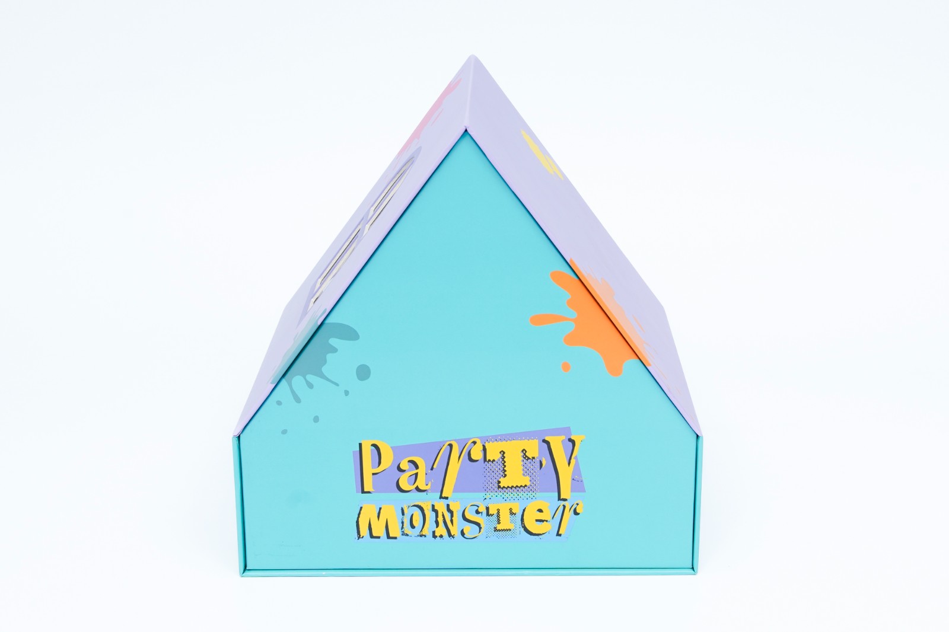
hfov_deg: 38.2
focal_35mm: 52
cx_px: 474
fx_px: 1370
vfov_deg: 26.0
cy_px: 316
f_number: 10
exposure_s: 1/125
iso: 100
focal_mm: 35
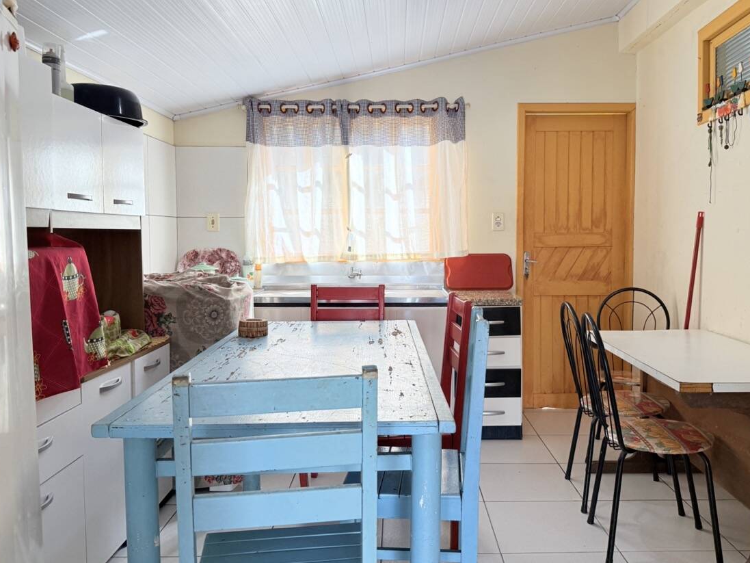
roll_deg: +0.1
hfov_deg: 63.3
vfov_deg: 49.7
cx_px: 405
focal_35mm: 28
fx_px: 607
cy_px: 262
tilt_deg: -2.2
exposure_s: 1/356
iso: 100
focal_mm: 6.76
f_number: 1.78
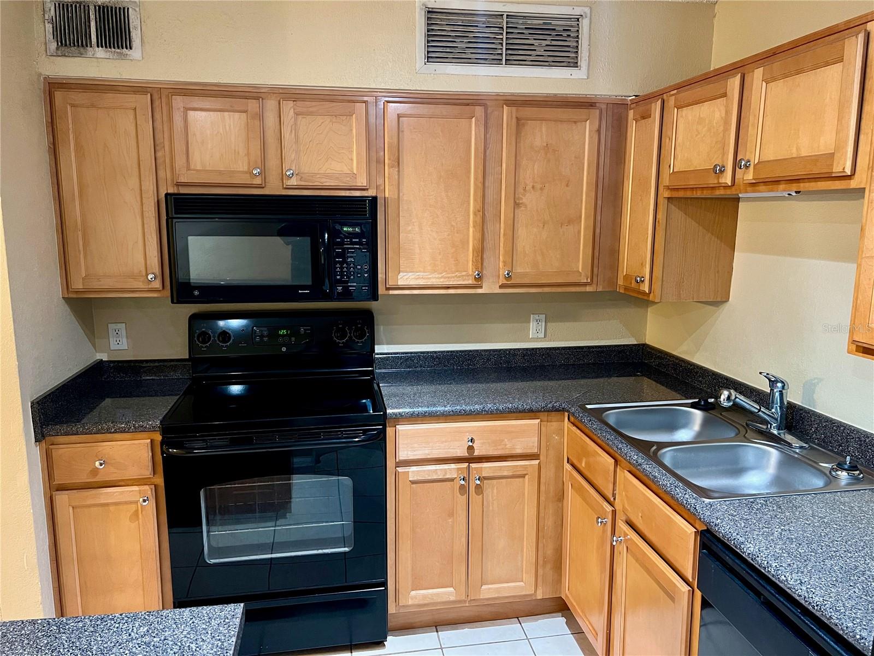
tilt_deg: -10.2
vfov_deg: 53.1
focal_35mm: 26
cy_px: 328
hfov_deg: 67.3
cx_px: 437
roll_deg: -0.5
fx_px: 656
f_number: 1.5
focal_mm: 5.7
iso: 320
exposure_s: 1/60
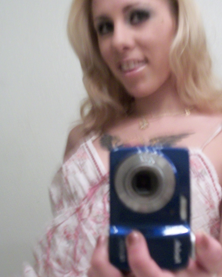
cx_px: 130
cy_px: 184
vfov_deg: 29.4
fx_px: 526
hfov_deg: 23.8
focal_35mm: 64
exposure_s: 1/13
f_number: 2.9
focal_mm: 5.7
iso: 160
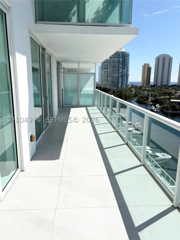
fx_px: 180
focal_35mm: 26
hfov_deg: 53.1
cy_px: 120
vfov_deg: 67.3
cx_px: 90
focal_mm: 5.96
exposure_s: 1/10101
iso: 50
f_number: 1.6
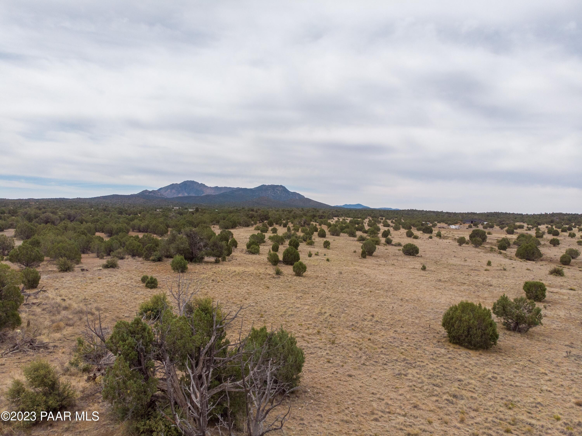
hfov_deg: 71.6
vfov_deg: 56.8
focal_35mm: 24
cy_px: 218
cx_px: 291
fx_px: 403
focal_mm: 4.5
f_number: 2.8
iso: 103
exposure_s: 1/2000
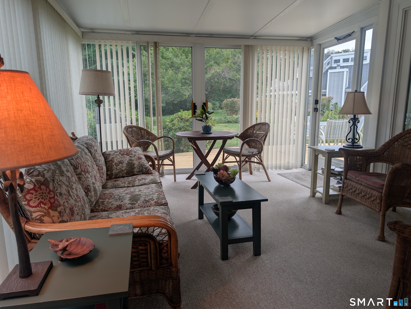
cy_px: 154
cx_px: 206
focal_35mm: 24
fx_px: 285
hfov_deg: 71.5
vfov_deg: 56.9
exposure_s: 1/60
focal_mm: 6.9
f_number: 1.68
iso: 27
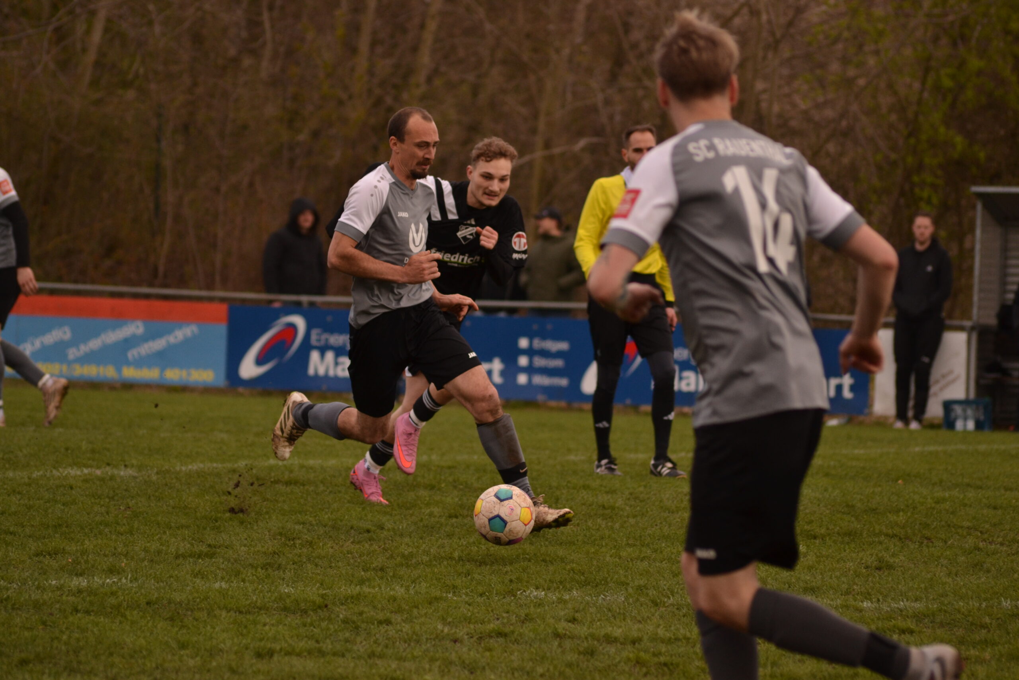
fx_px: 6369
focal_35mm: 225
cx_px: 510
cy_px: 340
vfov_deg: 6.1
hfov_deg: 9.1
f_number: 4.5
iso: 400
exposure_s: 1/1250
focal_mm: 150
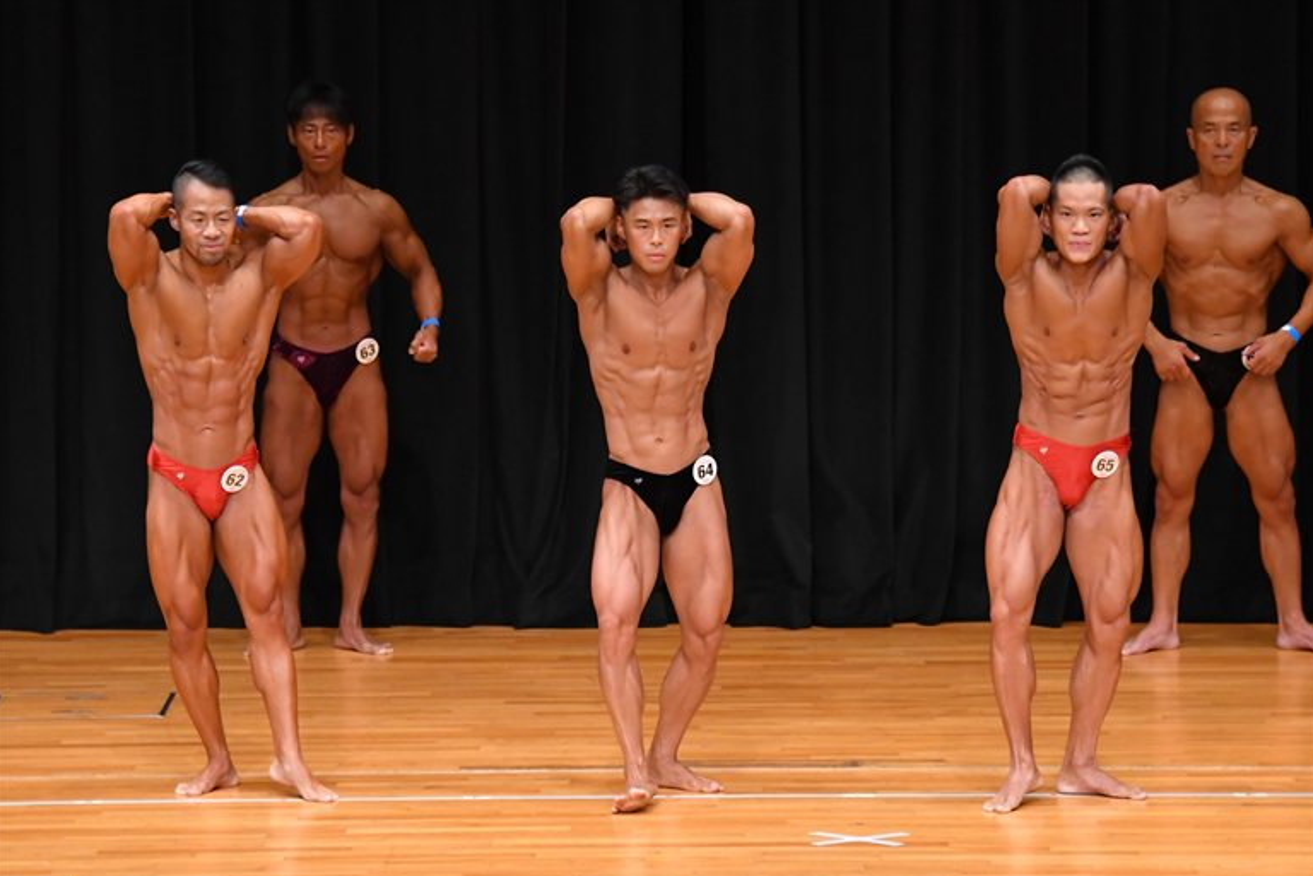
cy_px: 440
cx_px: 659
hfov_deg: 8.5
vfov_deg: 5.7
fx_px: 8826
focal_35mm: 242
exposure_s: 1/400
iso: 4000
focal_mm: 160
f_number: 5.6
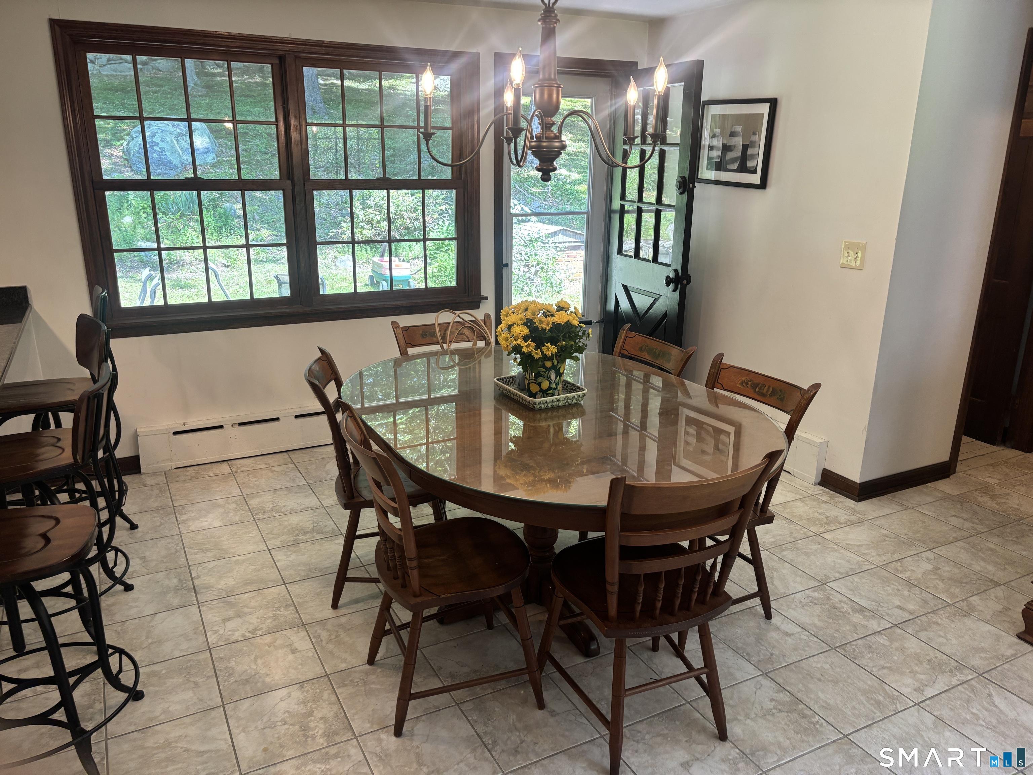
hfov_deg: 67.3
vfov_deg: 53.1
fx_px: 776
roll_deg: -0.9
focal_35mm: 26
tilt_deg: -17.8
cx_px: 516
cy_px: 388
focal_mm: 5.96
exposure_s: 1/120
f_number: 1.6
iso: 125
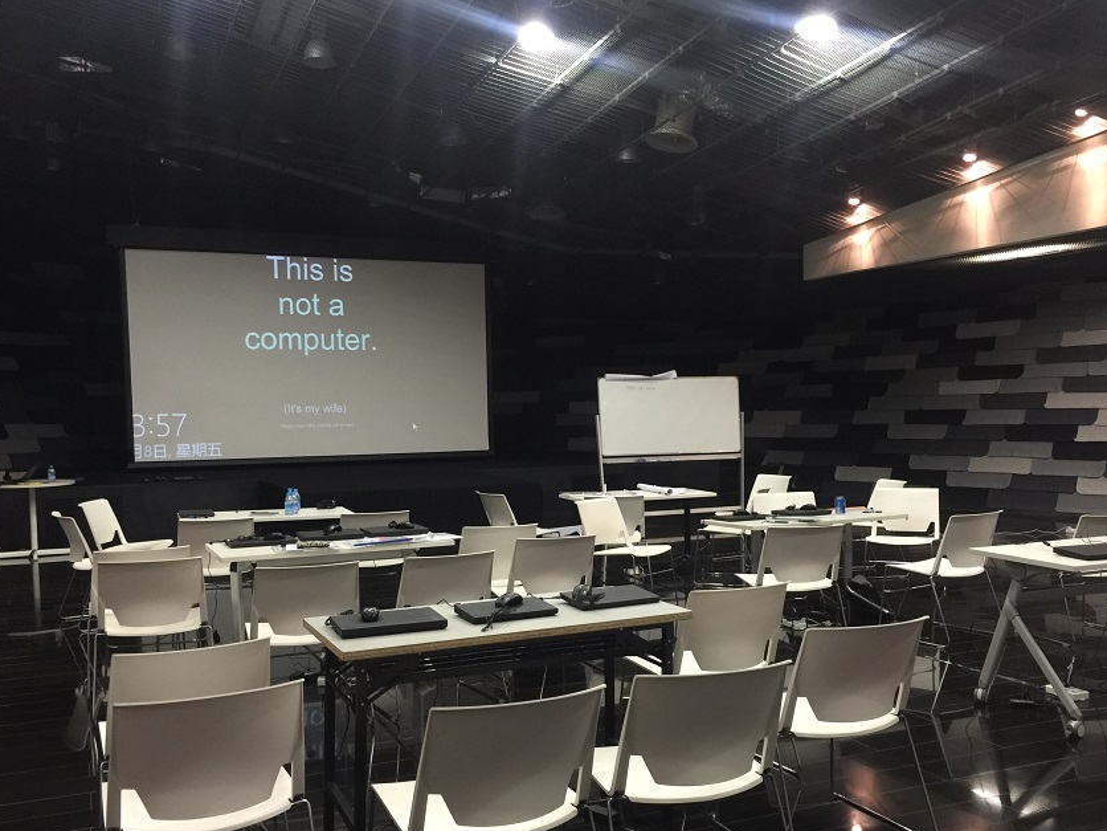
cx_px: 577
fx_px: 1087
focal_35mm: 34
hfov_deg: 53.9
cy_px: 484
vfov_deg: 41.7
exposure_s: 1/10
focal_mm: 4.15
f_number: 2.2
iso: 125
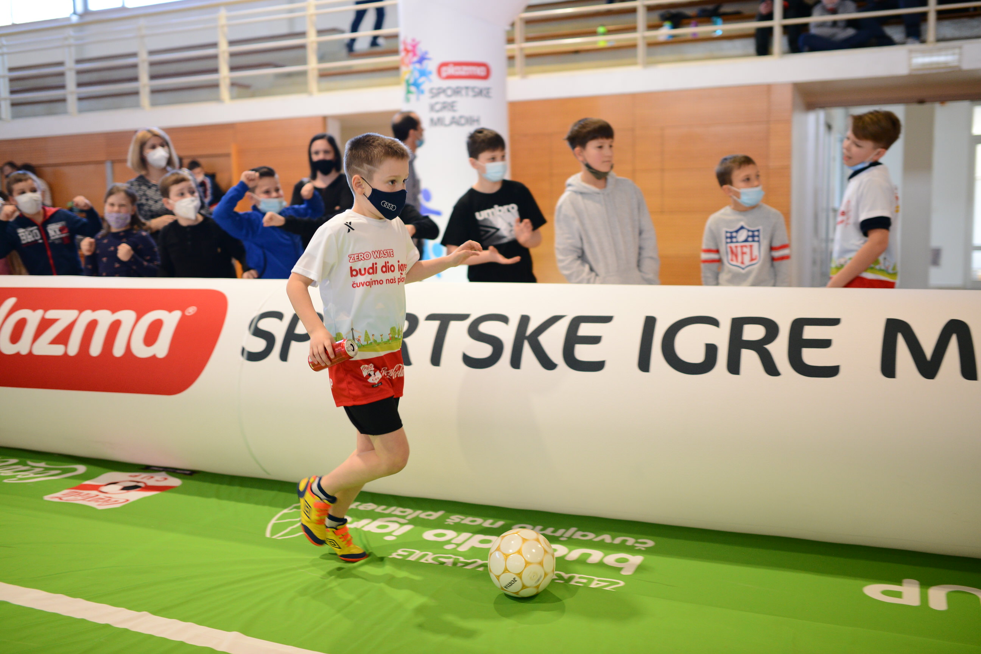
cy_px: 327
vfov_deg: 37.9
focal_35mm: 35
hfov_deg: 54.4
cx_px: 490
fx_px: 954
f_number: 1.4
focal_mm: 35
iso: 1000
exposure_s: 1/400
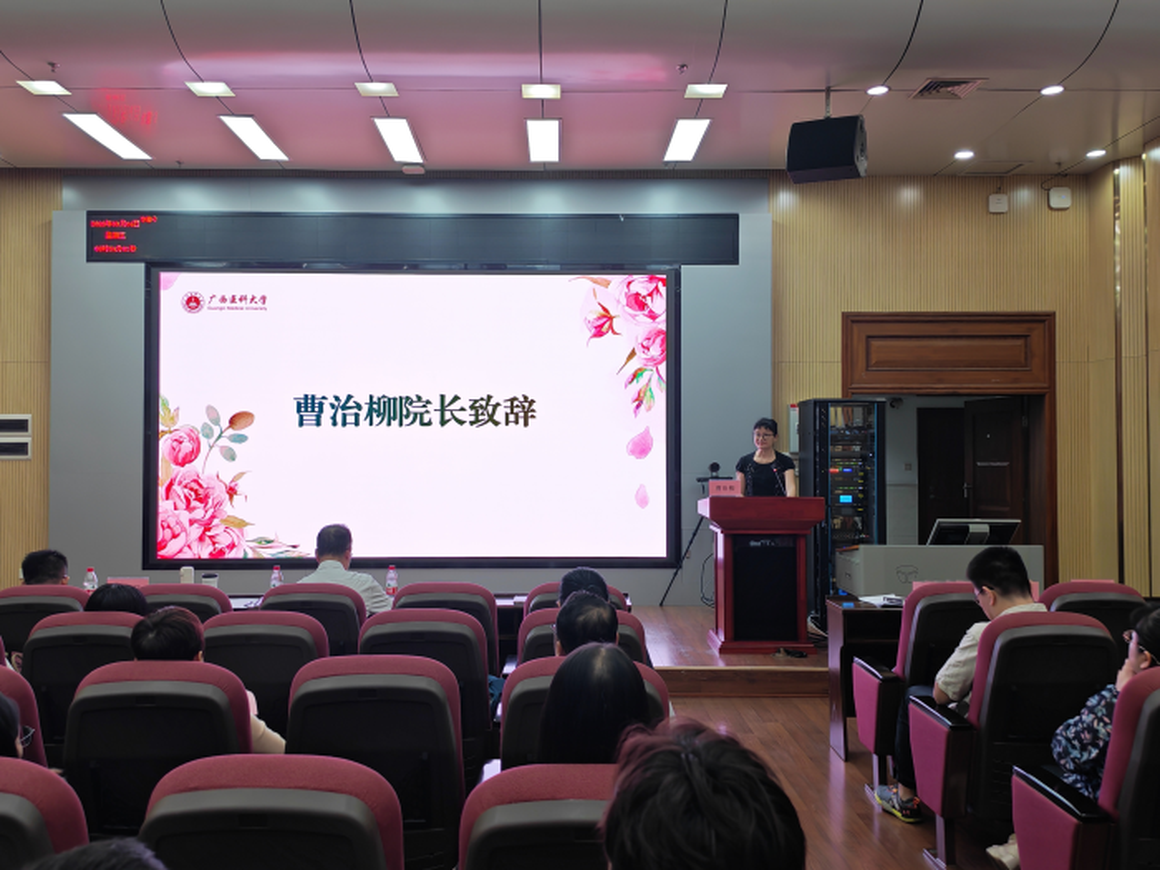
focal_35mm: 32
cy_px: 435
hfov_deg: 56.8
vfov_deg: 44.2
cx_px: 580
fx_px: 1072
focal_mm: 6.12
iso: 160
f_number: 1.9
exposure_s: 1/60
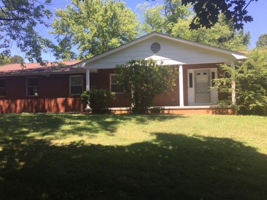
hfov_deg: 61.7
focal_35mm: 29
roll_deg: +1.2
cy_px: 100
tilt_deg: -3.0
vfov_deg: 48.2
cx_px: 134
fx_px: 224
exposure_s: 1/488
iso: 32
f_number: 2.2
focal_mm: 4.15
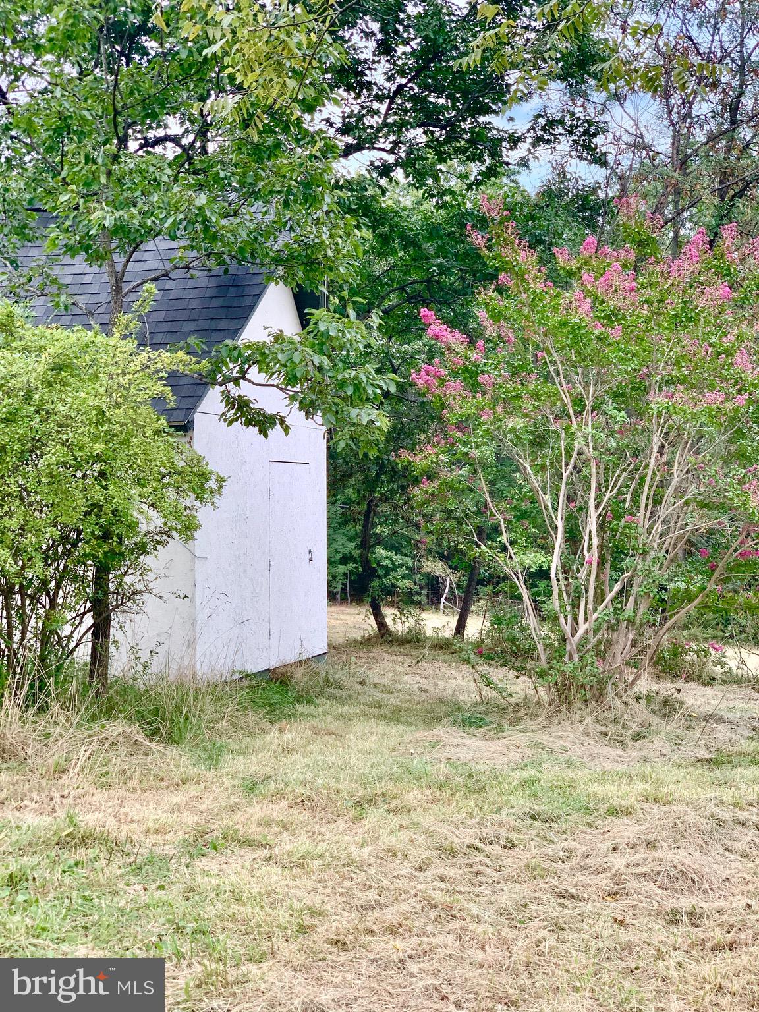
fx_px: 1520
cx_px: 380
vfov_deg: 36.8
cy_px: 506
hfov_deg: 28.0
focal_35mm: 52
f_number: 2.4
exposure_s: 1/122
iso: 32
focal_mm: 6
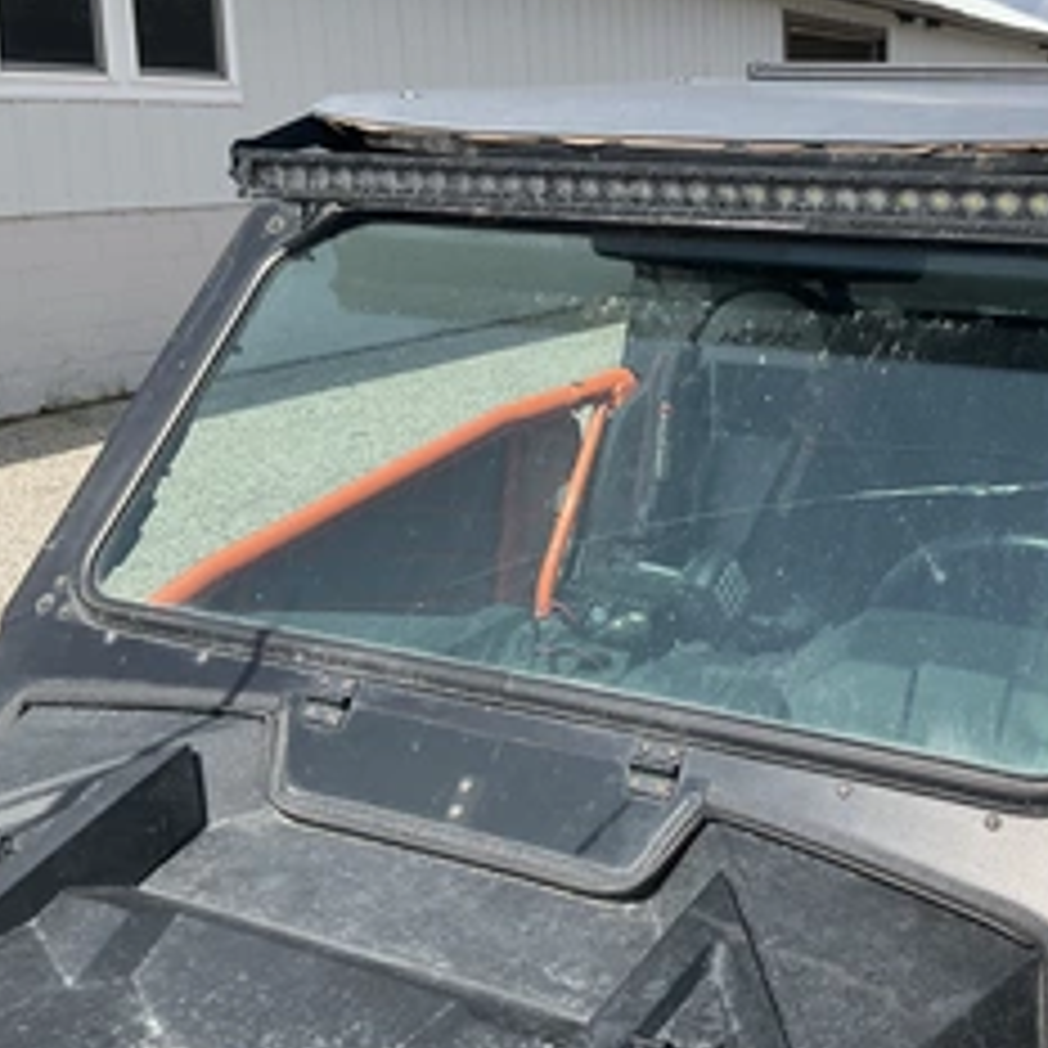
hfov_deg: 37.6
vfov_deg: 38.2
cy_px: 414
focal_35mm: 44
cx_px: 756
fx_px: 1507
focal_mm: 3
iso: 25
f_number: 1.8
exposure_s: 1/1626
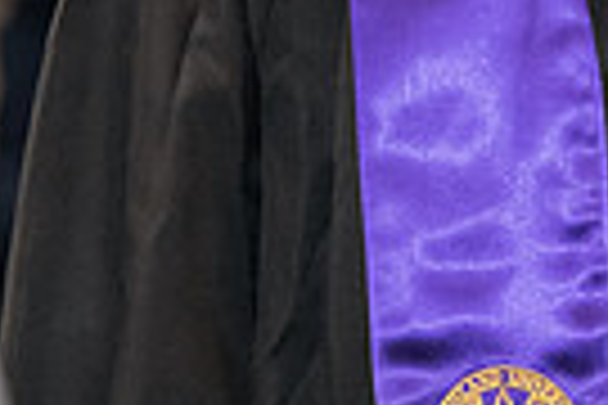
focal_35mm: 481
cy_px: -407
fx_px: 8123
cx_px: 617
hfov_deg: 4.3
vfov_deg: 2.8
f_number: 3.2
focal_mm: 112
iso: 2000
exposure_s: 1/200
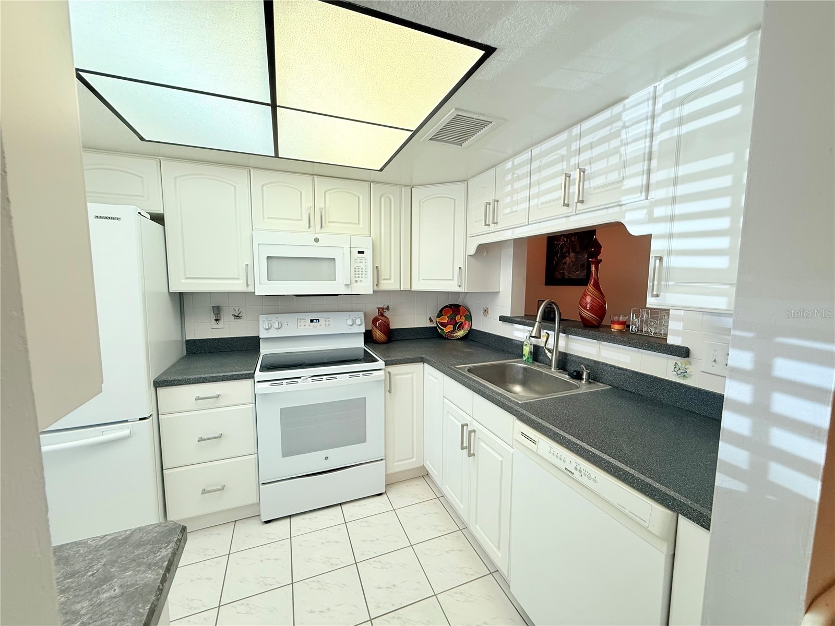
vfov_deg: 85.7
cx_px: 418
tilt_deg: -5.4
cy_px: 313
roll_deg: -0.9
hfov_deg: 102.1
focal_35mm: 14
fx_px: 338
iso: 125
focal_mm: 2.22
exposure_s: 1/120
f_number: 2.2
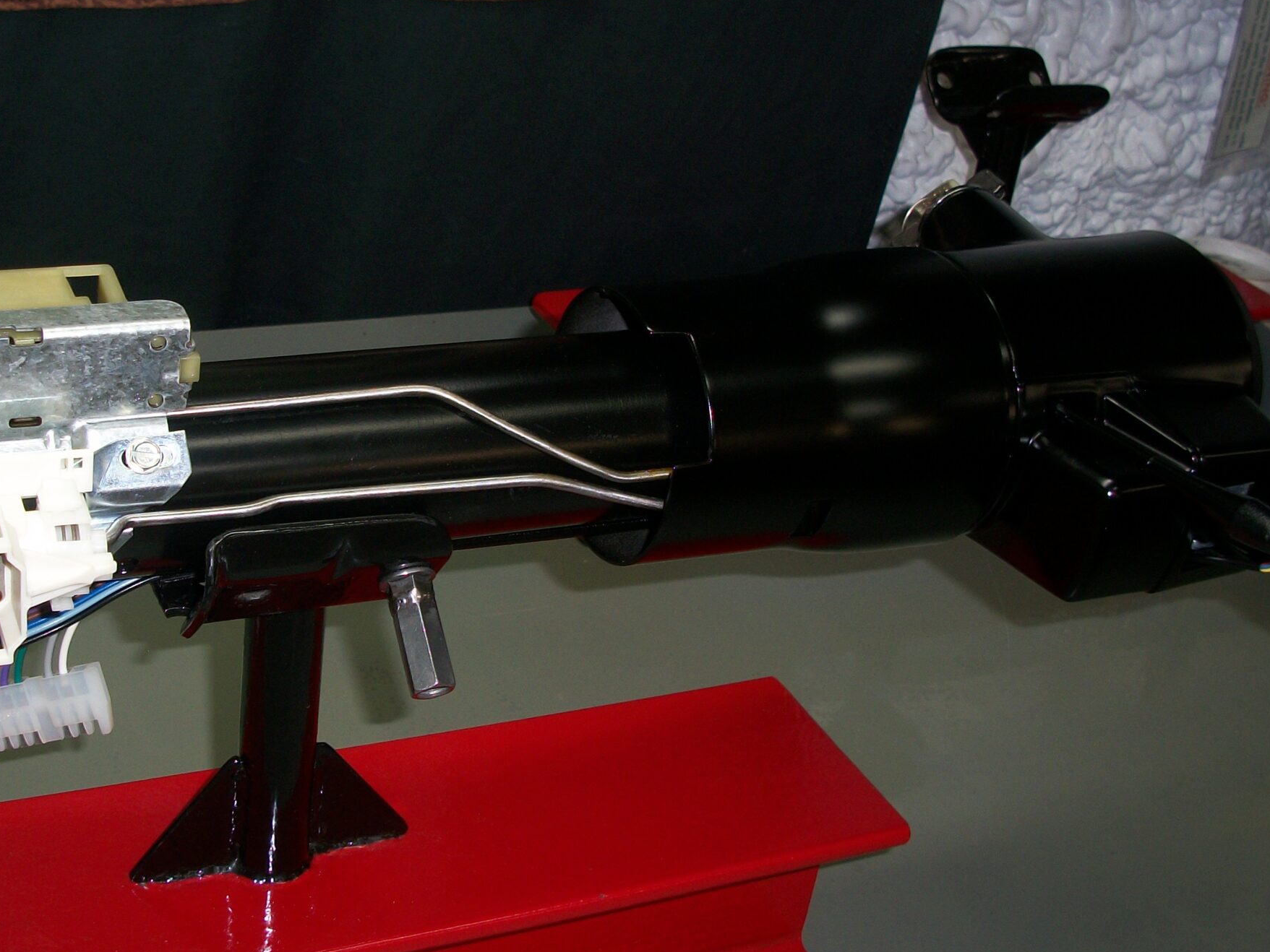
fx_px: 1871
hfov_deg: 37.1
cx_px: 434
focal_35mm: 51
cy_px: 505
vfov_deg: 28.6
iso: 80
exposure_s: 1/60
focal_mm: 6.3
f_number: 3.1
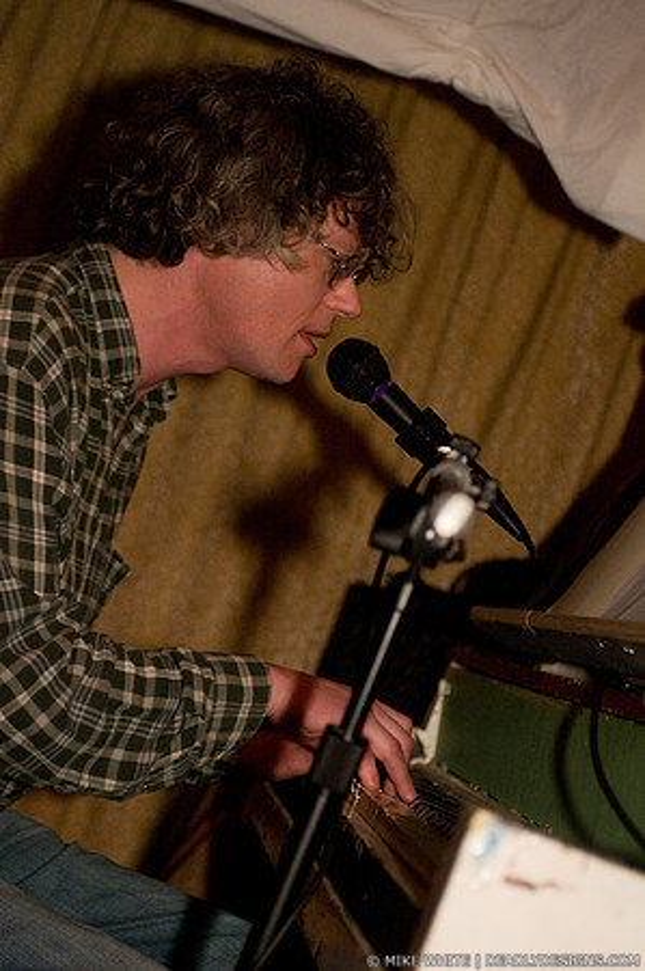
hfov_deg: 17.5
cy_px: 486
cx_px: 322
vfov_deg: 26.0
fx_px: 2101
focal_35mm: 78
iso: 1250
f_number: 2.8
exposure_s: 1/40
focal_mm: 52
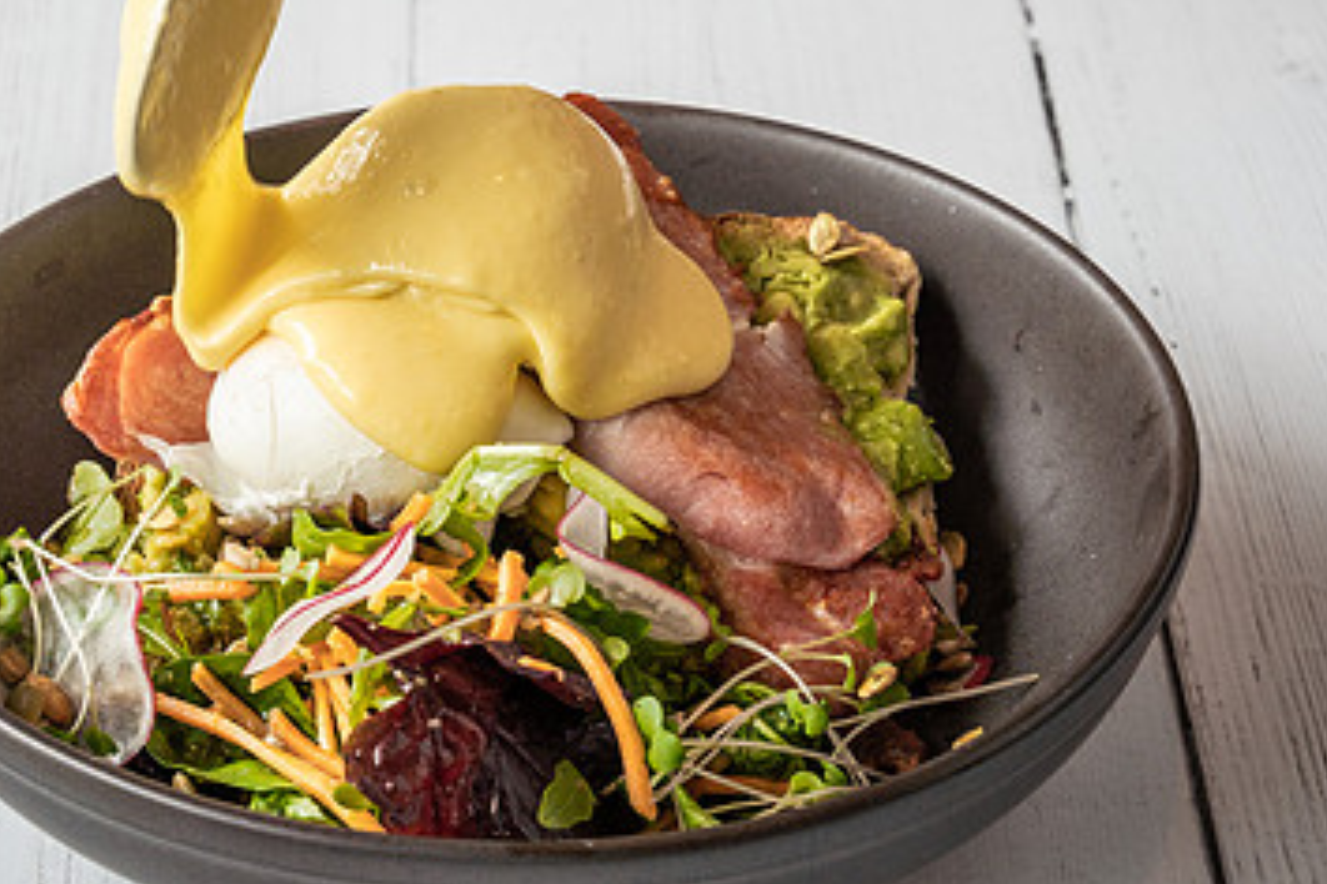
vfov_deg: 11.7
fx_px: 4312
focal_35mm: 117
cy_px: 567
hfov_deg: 17.5
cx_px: 502
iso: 320
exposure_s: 1/50
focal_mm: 58
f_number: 9
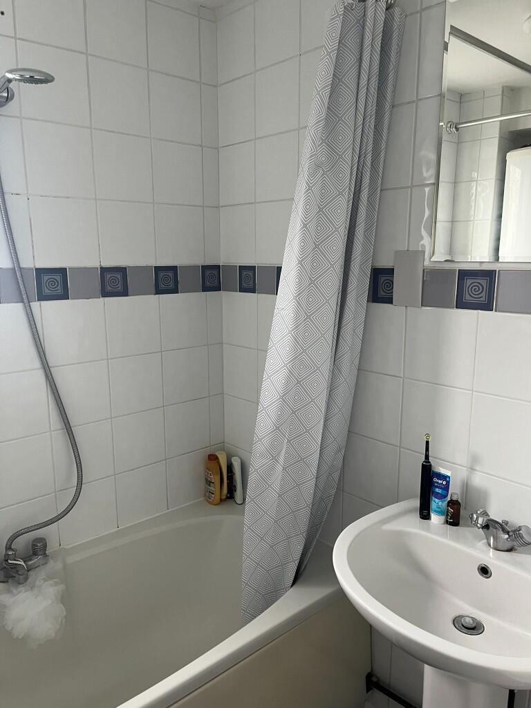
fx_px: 532
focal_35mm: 26
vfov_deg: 67.3
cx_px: 266
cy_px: 354
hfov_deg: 53.1
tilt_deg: -11.4
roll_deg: +1.1
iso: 125
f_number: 1.6
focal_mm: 5.1
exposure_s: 1/82
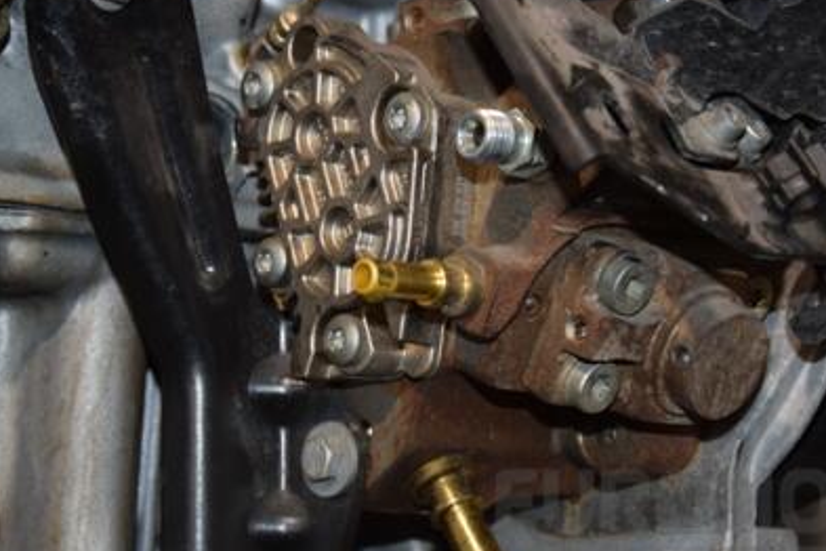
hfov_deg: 18.6
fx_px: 2524
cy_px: 221
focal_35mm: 110
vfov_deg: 12.4
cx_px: 456
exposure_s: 1/60
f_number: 4.8
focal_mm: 48
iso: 800
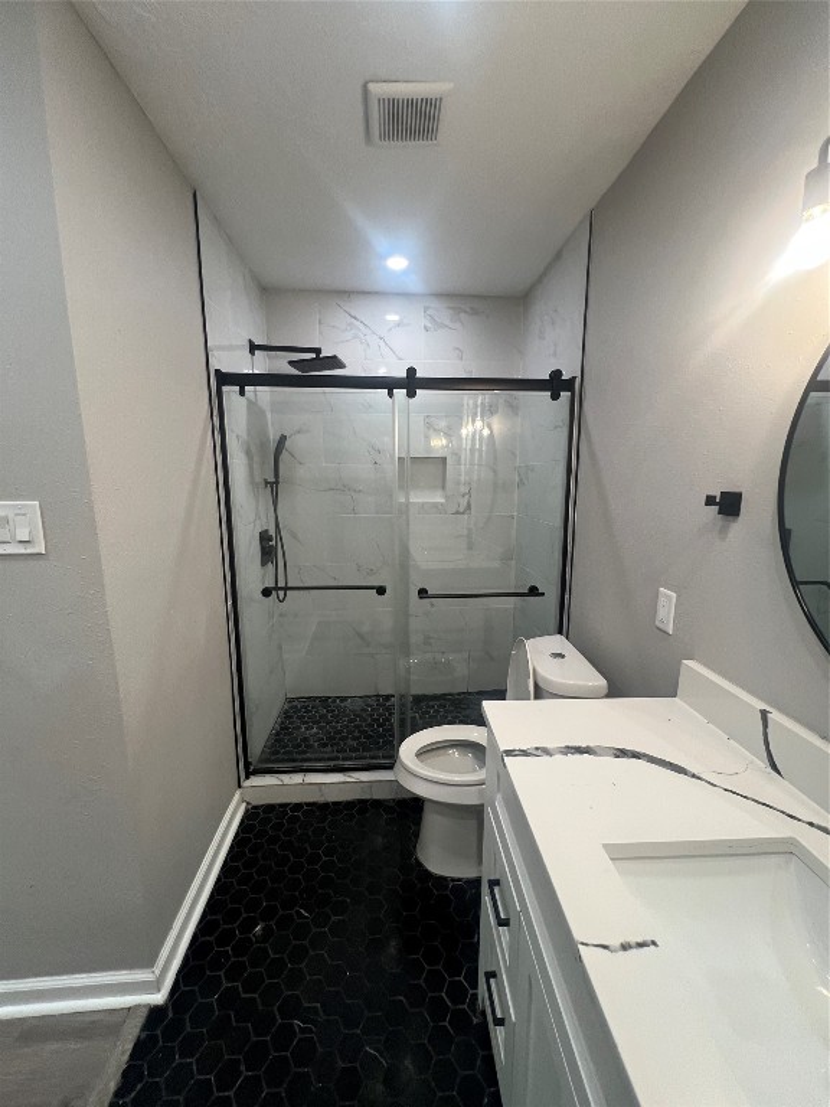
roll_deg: +1.6
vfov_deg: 106.2
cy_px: 554
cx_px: 415
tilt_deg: -10.2
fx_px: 416
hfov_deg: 89.9
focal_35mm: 13
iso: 200
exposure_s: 1/120
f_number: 1.8
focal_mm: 1.57
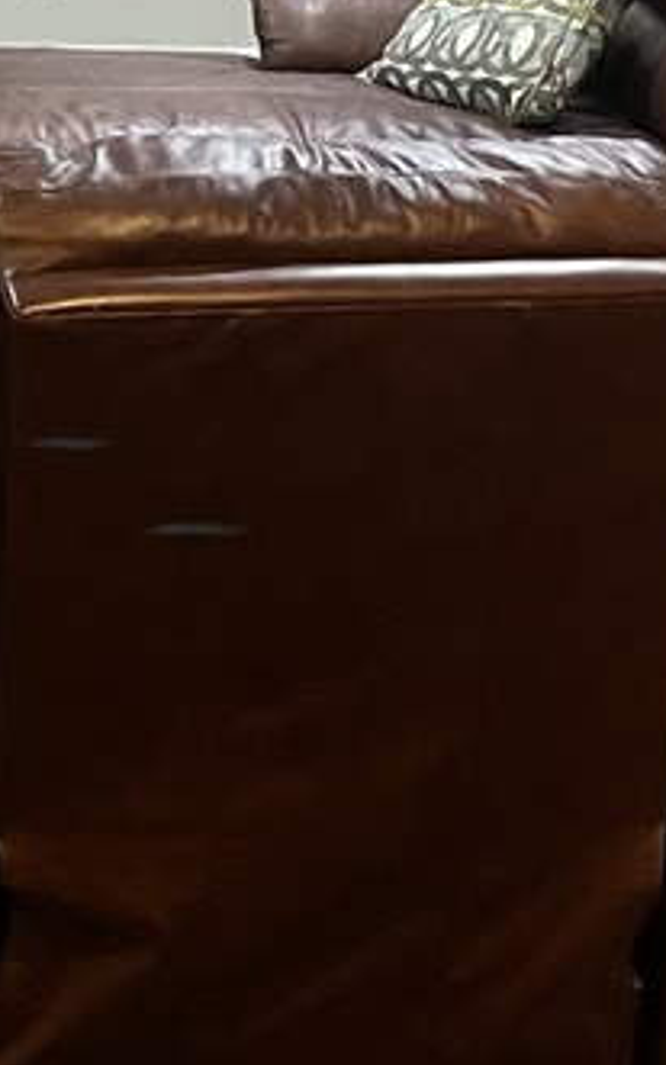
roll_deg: -0.6
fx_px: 3483
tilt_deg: -6.6
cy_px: -312
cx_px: -370
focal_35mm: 120
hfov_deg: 10.5
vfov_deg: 16.5
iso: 320
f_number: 1.6
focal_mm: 5.1
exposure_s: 1/60
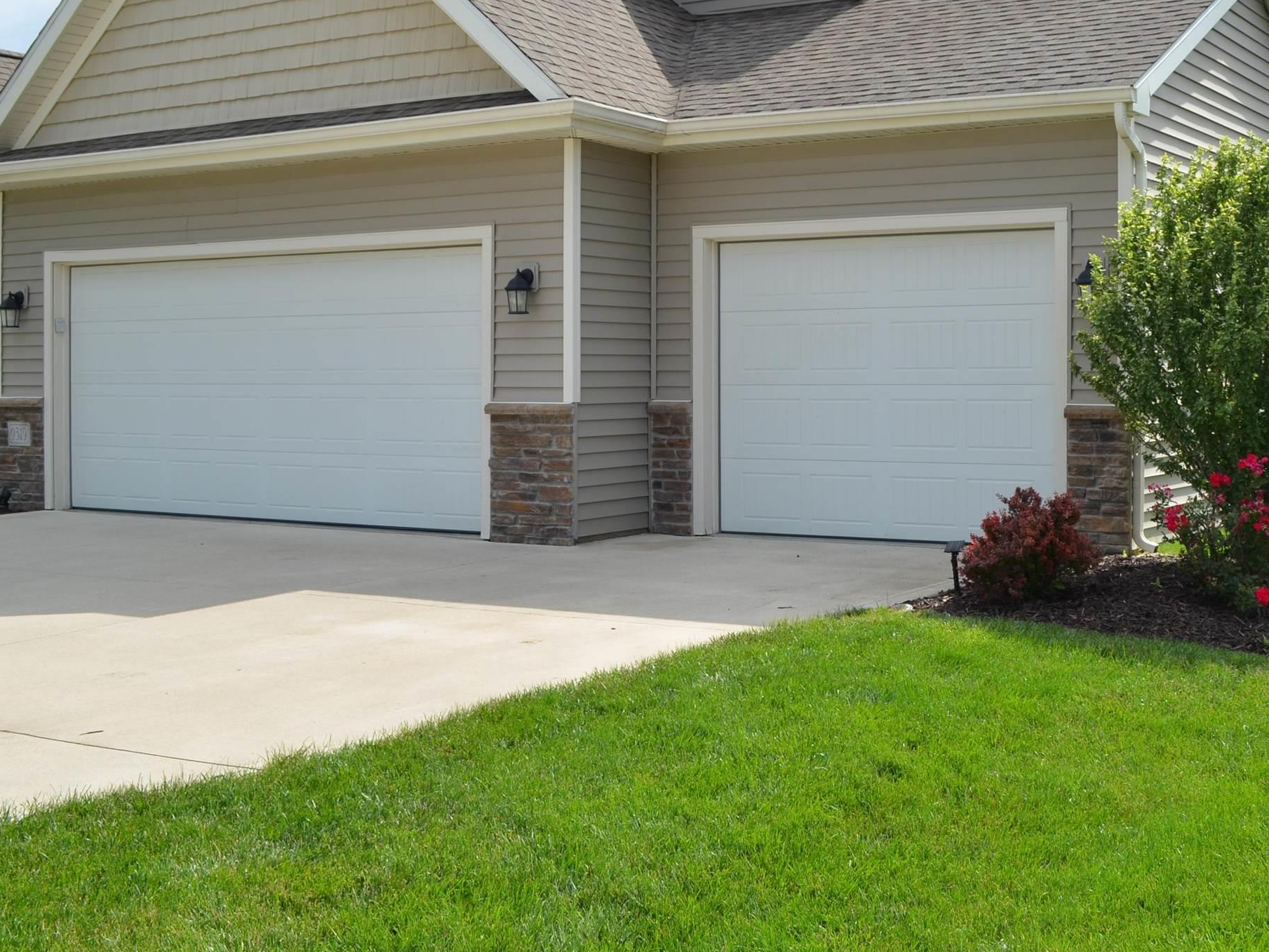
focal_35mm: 44
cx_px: 889
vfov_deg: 32.7
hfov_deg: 42.1
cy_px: 348
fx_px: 1613
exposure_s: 1/250
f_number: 8
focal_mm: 18
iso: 100
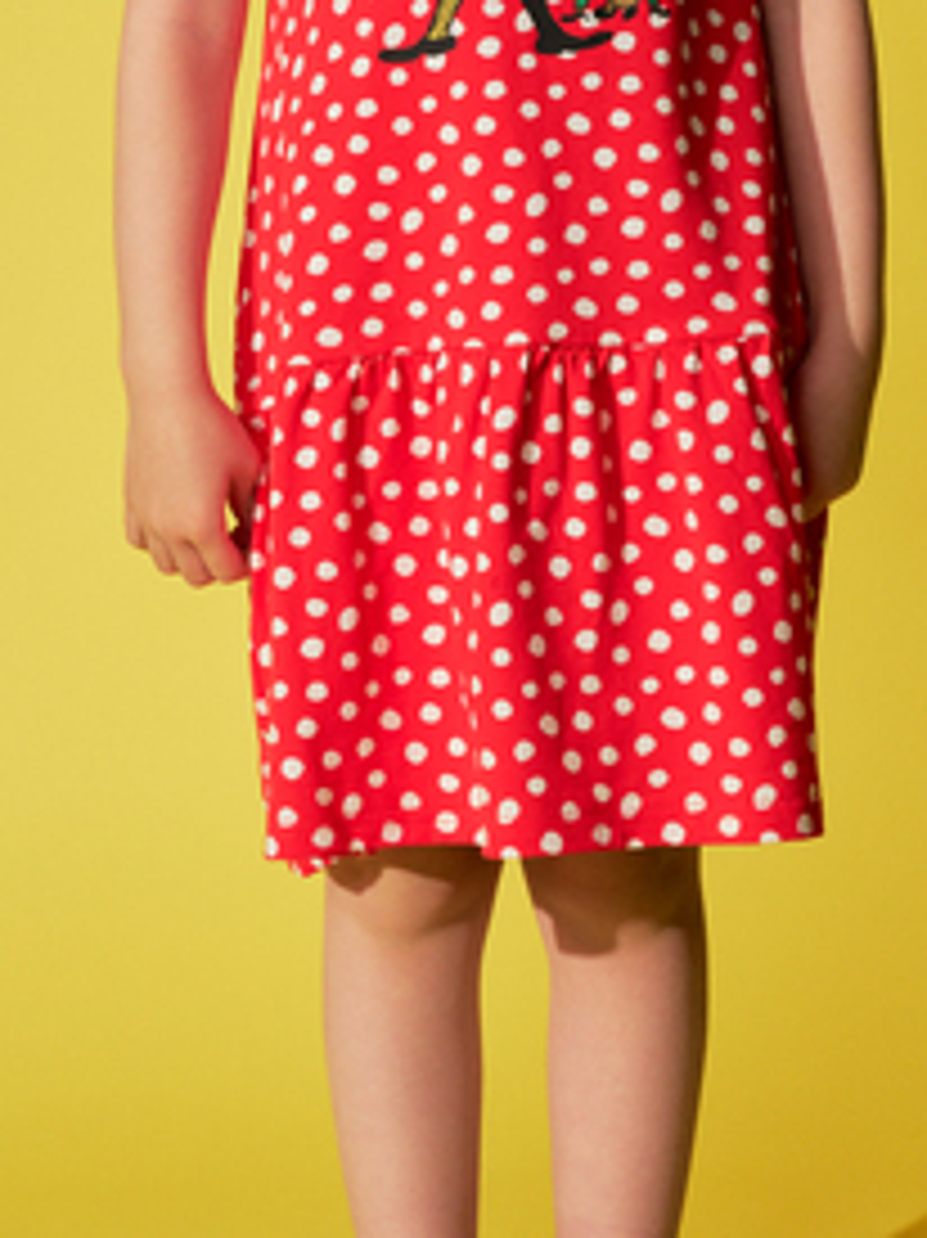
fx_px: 3573
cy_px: 252
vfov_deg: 19.5
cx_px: 605
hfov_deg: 14.8
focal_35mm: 100
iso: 400
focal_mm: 44
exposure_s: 1/200
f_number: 6.3
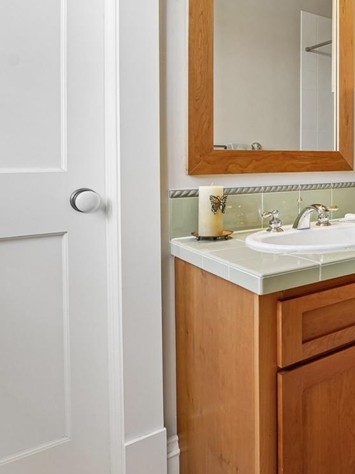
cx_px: 388
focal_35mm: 30
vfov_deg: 58.4
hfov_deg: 38.6
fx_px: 414
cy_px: 162
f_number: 8
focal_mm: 14.6
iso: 400
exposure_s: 1/20
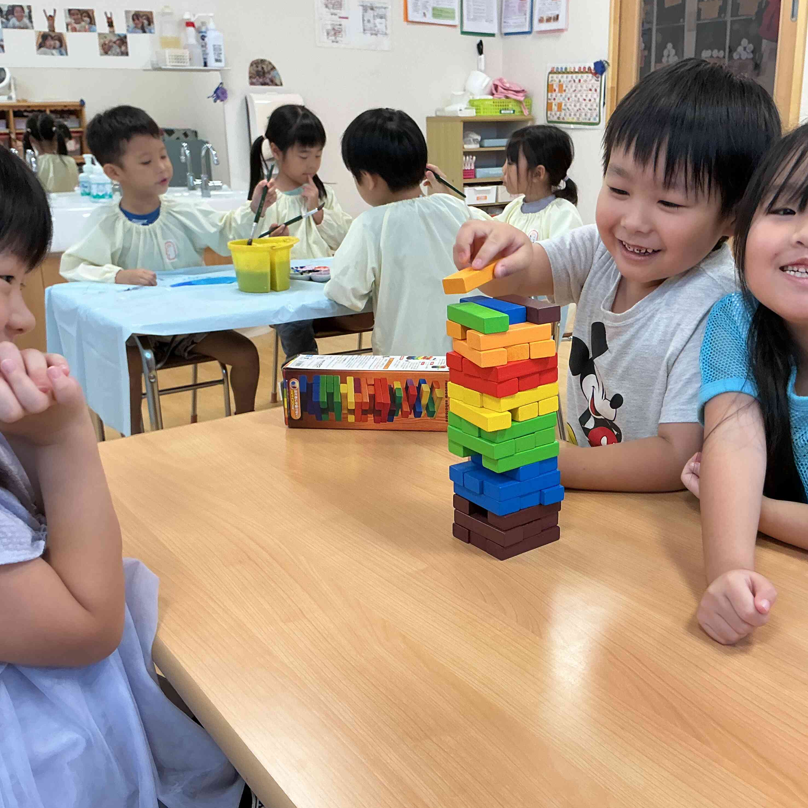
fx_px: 924
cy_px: 407
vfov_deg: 47.2
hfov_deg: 47.0
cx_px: 468
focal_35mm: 35
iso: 64
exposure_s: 1/120
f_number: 1.8
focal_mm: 3
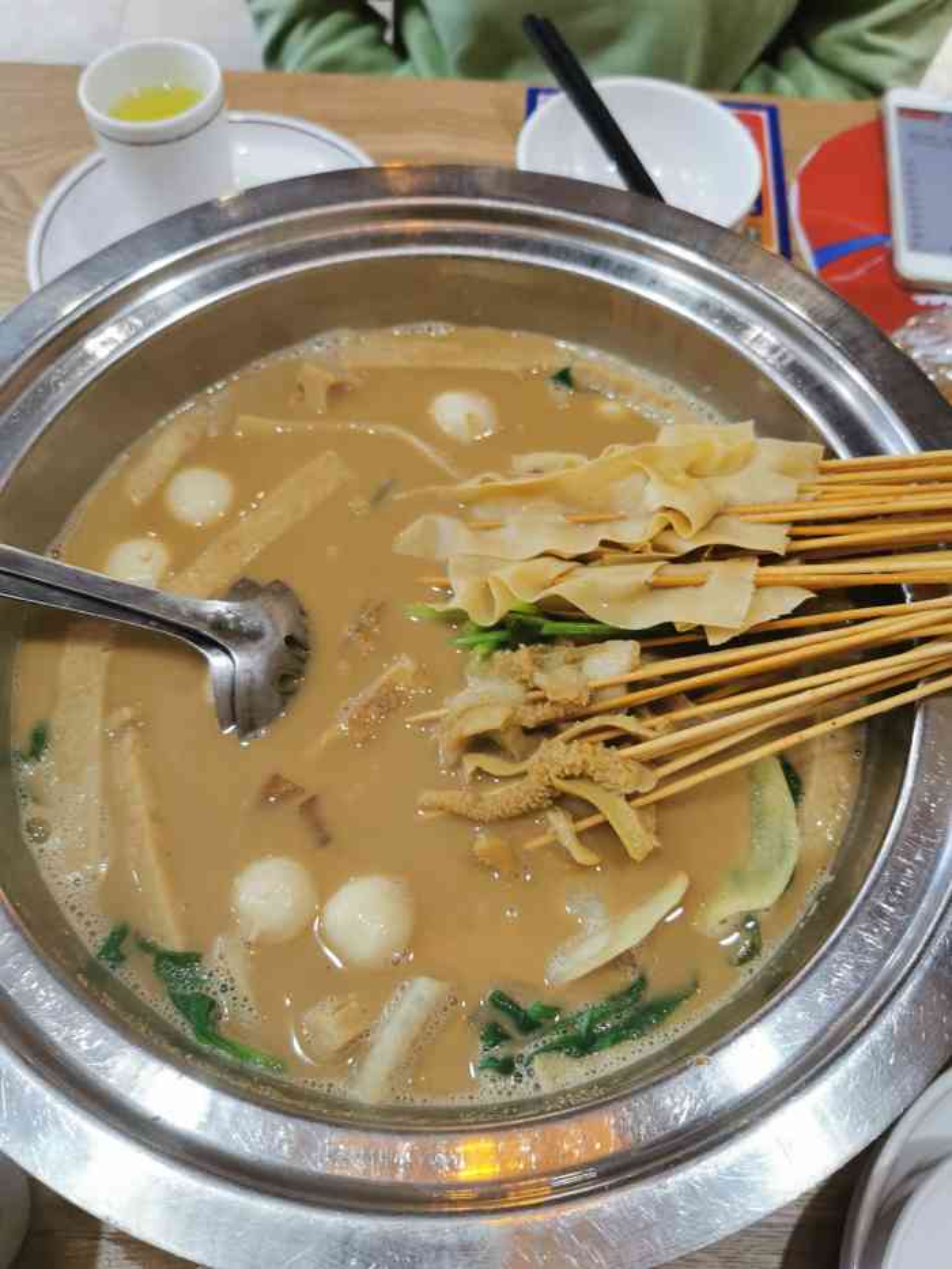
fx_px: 990
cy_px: 634
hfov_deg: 51.4
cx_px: 476
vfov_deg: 65.3
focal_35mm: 27
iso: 125
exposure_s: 1/100
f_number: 1.6
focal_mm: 5.56
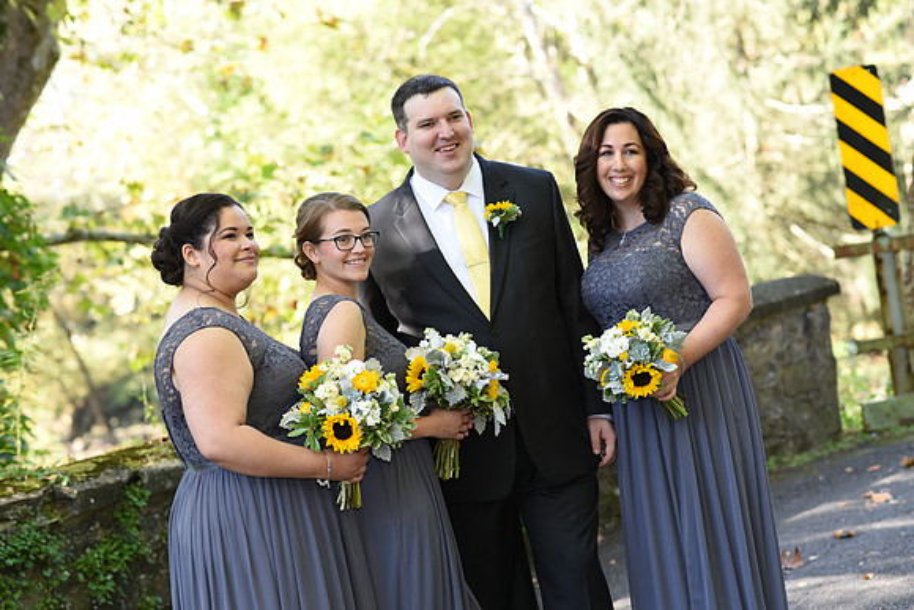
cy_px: 305
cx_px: 457
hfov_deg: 23.9
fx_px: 2158
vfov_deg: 16.1
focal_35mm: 85
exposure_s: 1/200
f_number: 4
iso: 500
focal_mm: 85
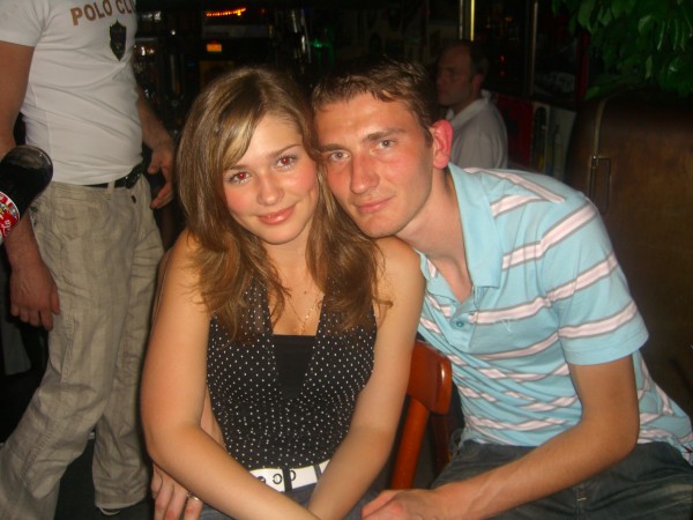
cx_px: 346
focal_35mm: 38
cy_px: 260
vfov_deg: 37.7
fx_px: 761
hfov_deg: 49.0
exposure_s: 1/60
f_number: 2.8
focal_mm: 7.9
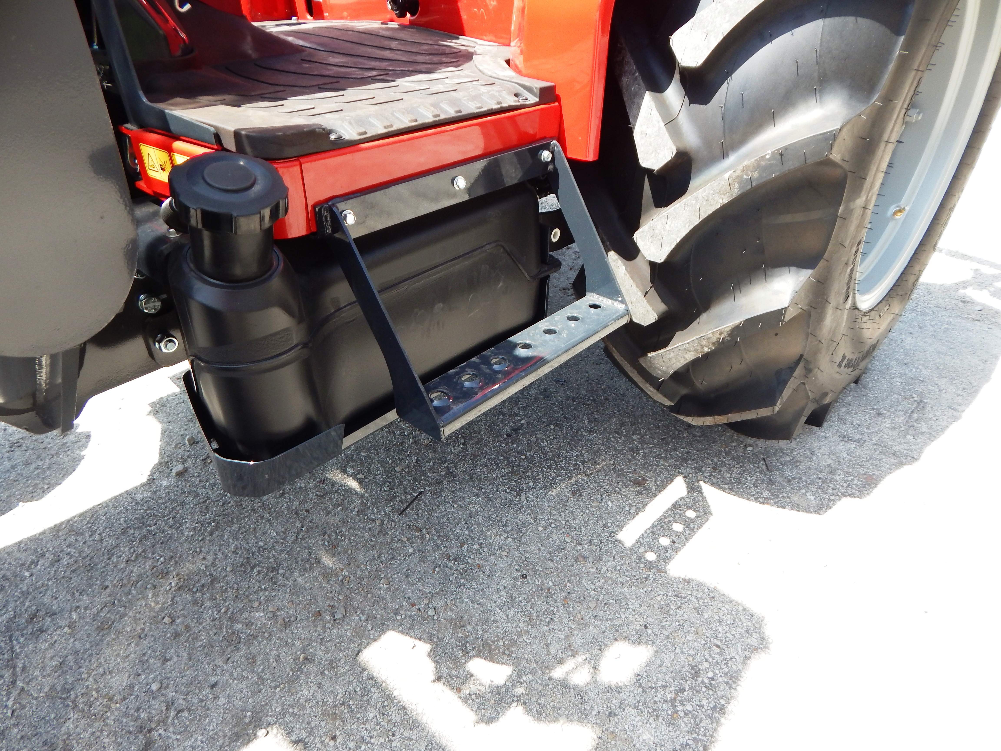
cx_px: 500
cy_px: 376
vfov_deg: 61.1
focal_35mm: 22
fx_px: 636
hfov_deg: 76.4
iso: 125
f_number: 3
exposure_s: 1/400
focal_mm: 4
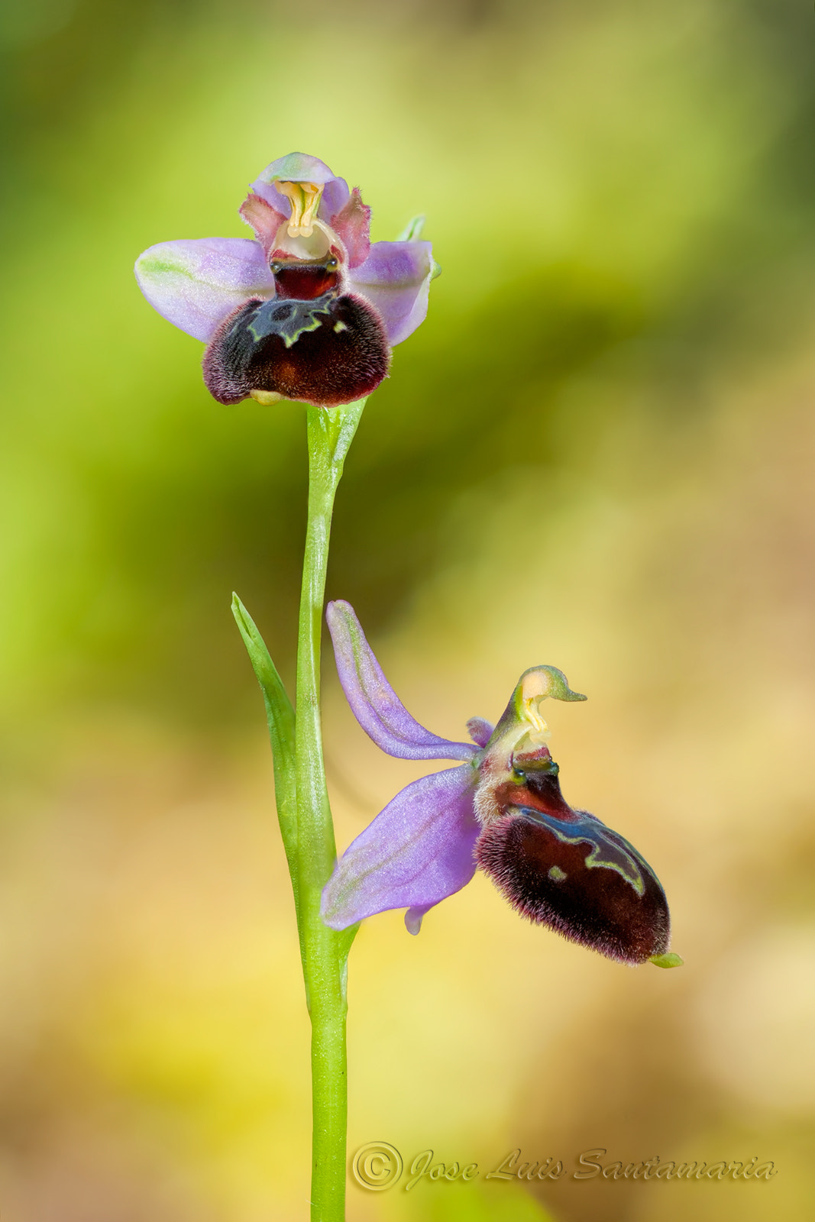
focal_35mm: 135
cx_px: 408
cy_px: 611
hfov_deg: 10.2
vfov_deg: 15.2
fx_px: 4583
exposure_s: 1/400
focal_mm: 90
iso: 100
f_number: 5.6
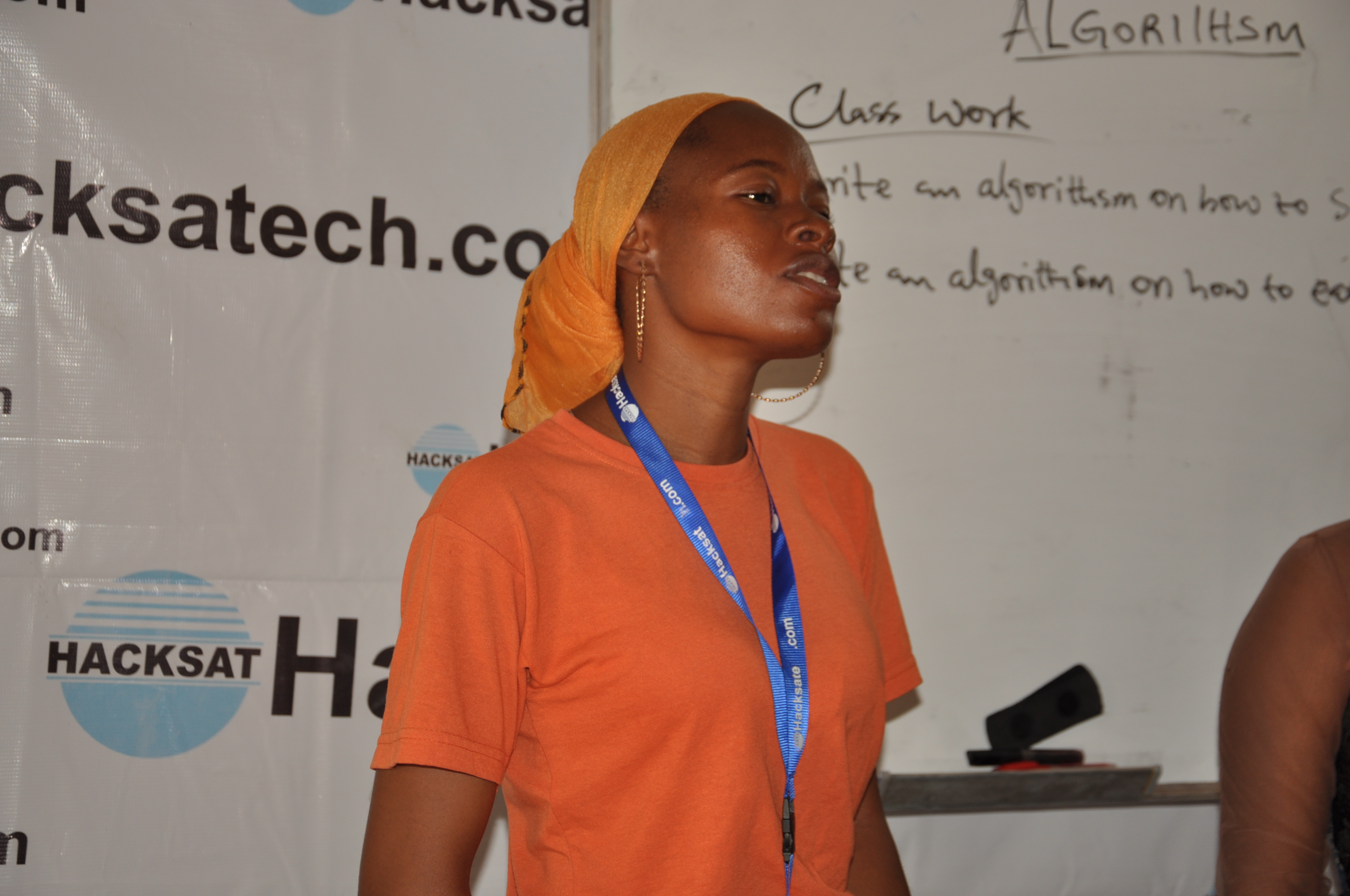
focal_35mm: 78
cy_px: 448
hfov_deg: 26.0
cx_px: 675
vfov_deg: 17.4
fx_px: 2921
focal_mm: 52
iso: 200
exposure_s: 1/60
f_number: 5
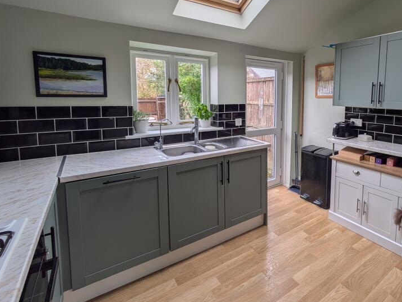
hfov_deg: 79.2
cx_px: 266
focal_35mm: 20
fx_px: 232
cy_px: 118
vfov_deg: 65.2
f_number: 2.2
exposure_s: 1/100
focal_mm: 1.83
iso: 45
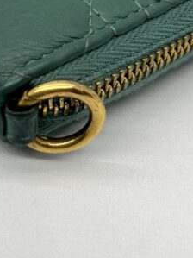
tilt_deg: -37.9
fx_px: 662
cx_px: 2
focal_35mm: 89
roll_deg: +0.3
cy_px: 52
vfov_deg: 21.7
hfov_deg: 16.3
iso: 40
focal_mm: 5.7
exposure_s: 1/198
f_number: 1.5
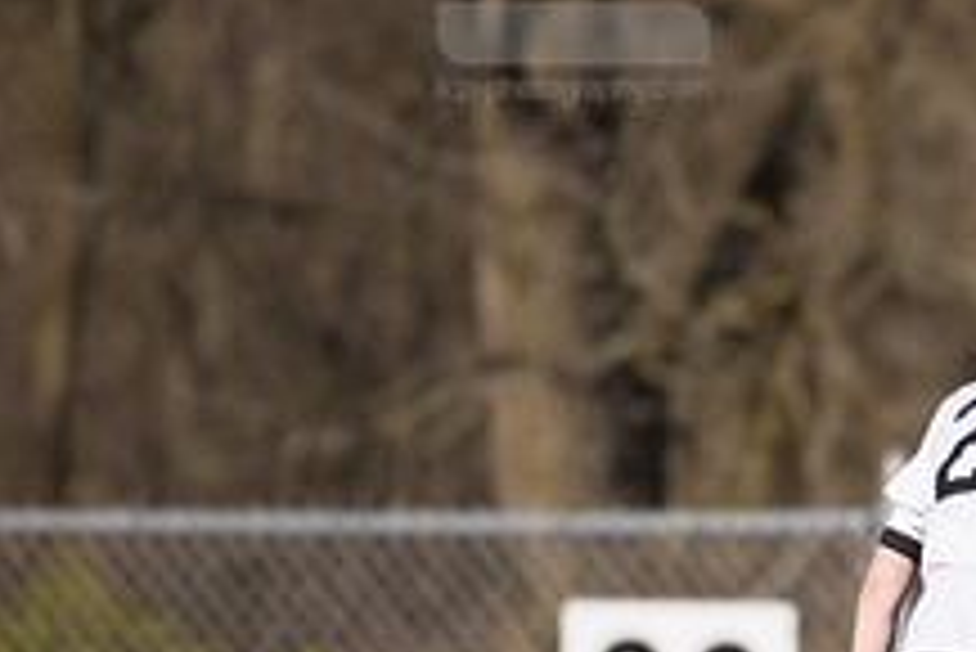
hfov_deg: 1.7
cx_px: 1214
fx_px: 33368
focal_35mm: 1230
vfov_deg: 1.1
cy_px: 564
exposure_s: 1/1600
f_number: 5.6
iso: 250
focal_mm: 460
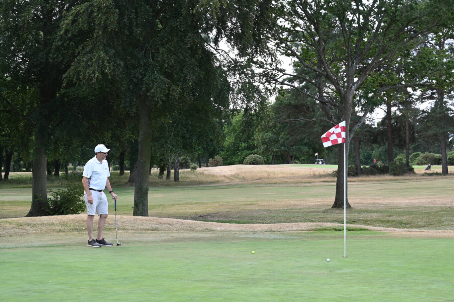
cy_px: 151
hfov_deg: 28.9
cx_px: 227
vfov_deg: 19.4
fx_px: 882
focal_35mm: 70
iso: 200
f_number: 9
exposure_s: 1/100
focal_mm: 70
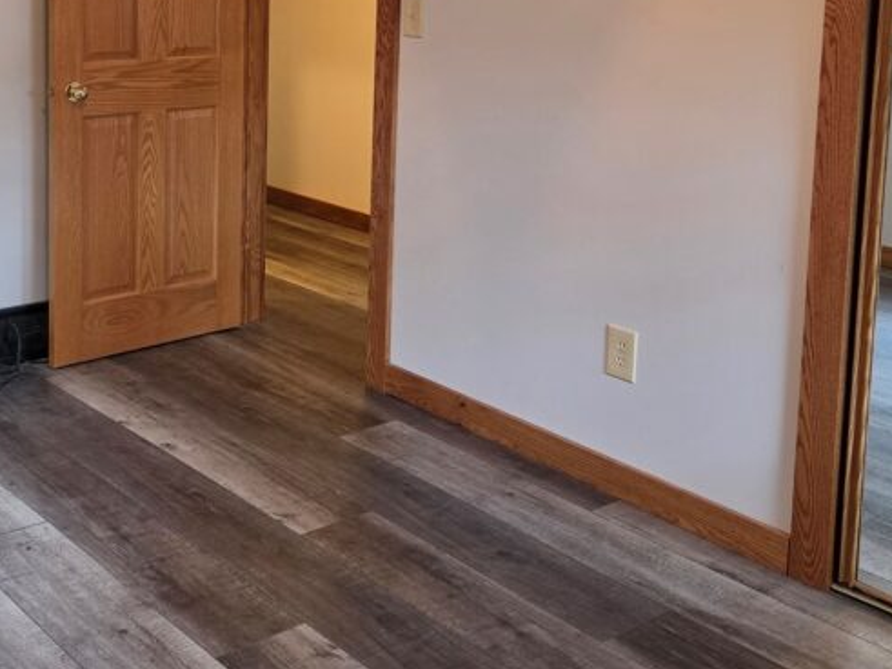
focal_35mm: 50
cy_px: 91
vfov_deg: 28.2
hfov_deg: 37.7
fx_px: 1288
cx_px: 282
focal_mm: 5.4
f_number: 1.8
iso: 320
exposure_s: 1/120
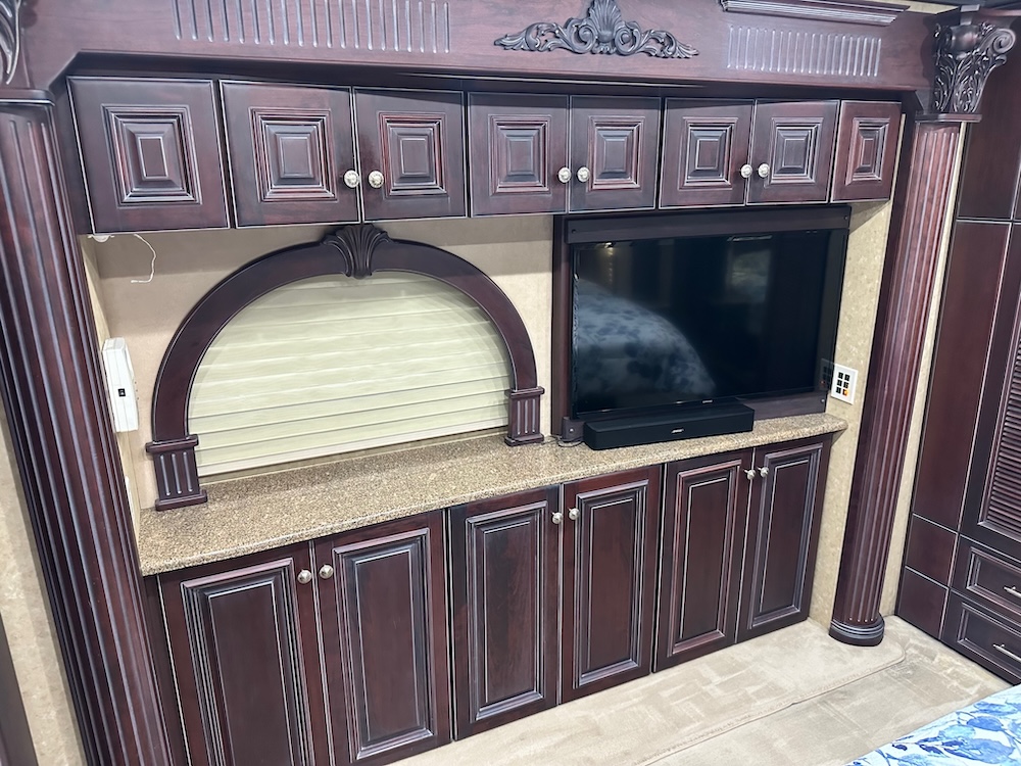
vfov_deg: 56.8
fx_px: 708
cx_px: 510
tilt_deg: -16.2
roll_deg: +0.9
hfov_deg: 71.6
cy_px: 383
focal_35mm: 24
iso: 640
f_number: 1.78
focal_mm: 6.86
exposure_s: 1/42
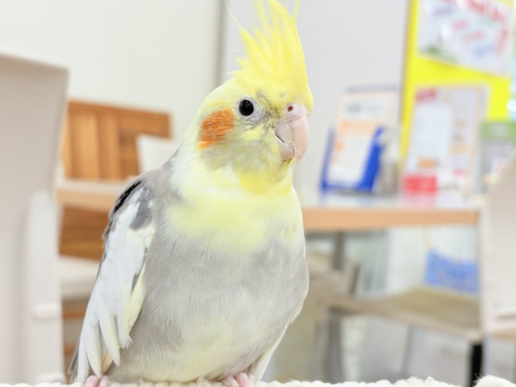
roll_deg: -3.6
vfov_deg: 28.0
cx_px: 258
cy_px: 194
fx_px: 775
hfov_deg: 36.8
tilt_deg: -0.9
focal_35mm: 52
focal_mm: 5.96
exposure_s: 1/50
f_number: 1.6
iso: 40
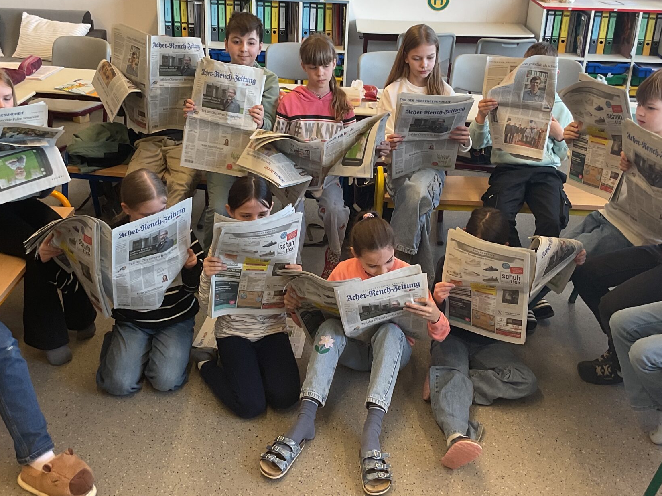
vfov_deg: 32.1
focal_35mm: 45
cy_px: 213
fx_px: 860
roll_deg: -1.4
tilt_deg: -23.8
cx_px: 322
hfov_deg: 42.1
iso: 40
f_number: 1.8
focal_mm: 3
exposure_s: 1/60
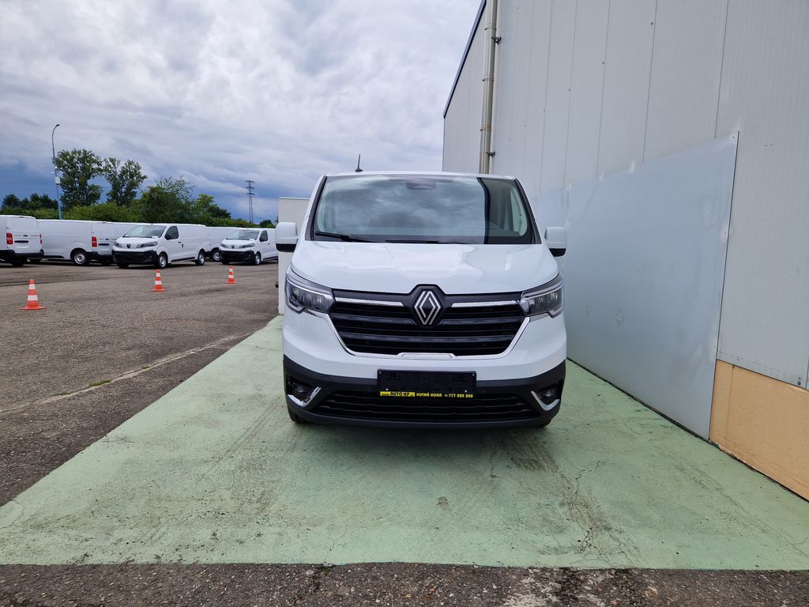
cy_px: 304
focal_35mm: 23
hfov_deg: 73.9
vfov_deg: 58.9
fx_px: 538
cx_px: 404
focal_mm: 5.4
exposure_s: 1/958
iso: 50
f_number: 1.8
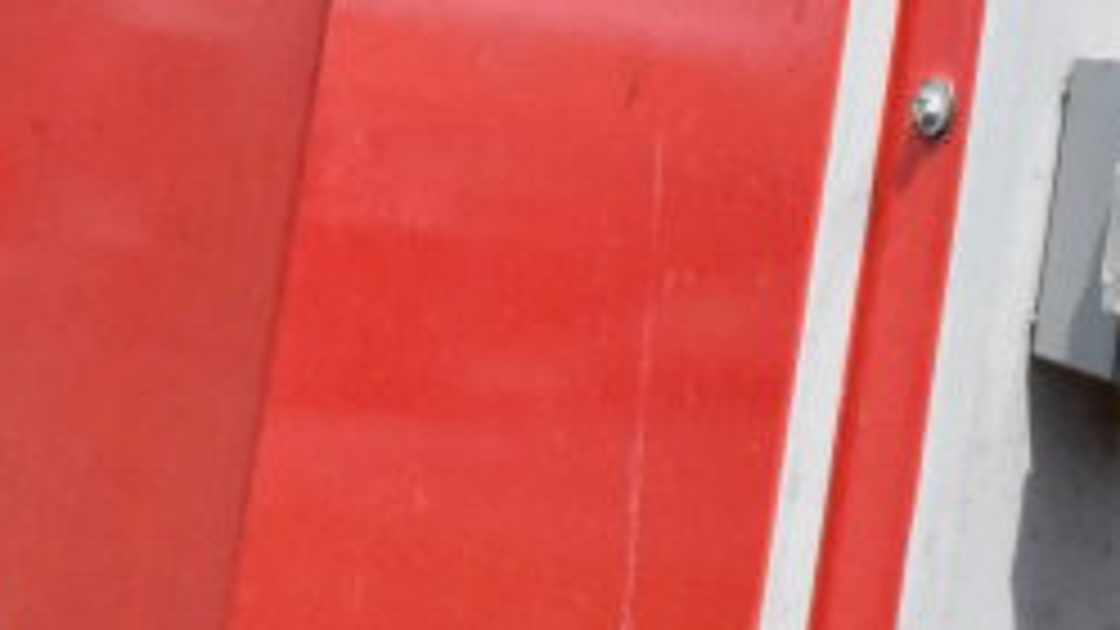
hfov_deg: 19.4
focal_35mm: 104
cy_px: -497
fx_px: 3088
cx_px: 1331
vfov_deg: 10.9
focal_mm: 18
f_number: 20
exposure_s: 1/1600
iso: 6400
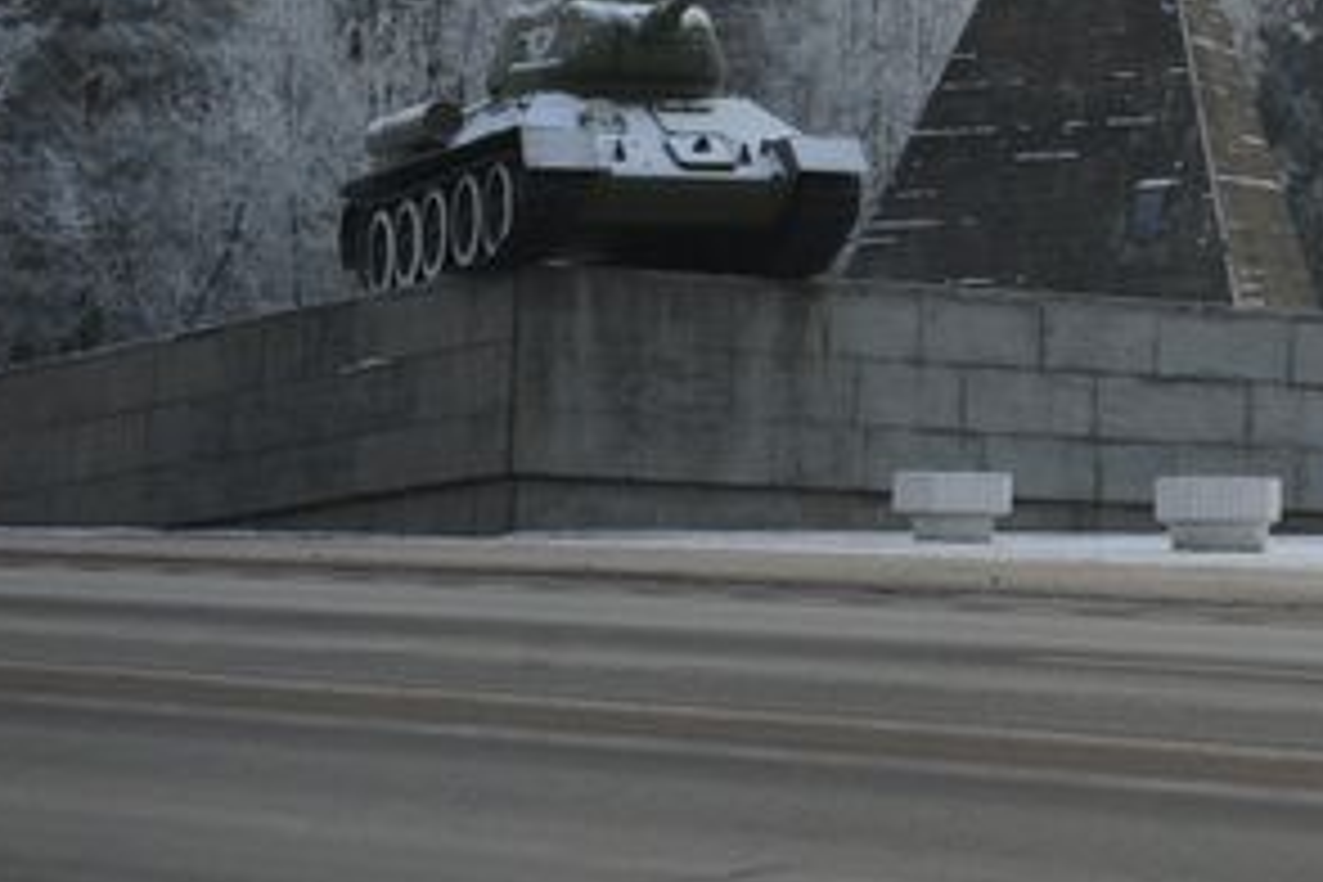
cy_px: -14
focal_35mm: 157
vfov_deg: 8.7
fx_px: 5769
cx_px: 1512
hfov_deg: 12.8
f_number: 5.6
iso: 1000
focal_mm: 66
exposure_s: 1/2500
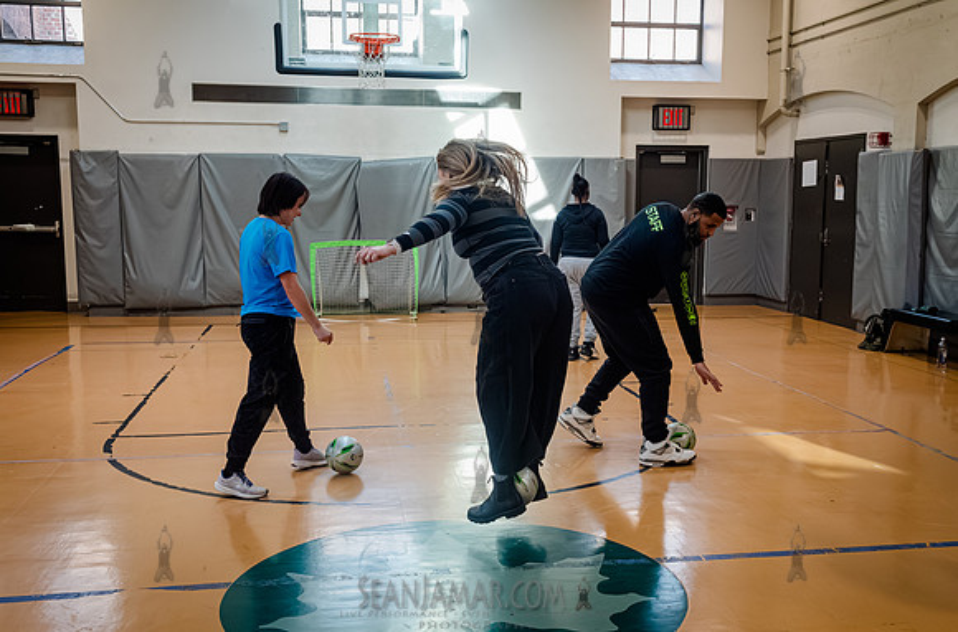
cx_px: 529
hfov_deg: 47.8
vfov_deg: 32.6
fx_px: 1080
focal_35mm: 41
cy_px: 353
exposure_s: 1/800
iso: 8000
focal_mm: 35
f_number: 5.6
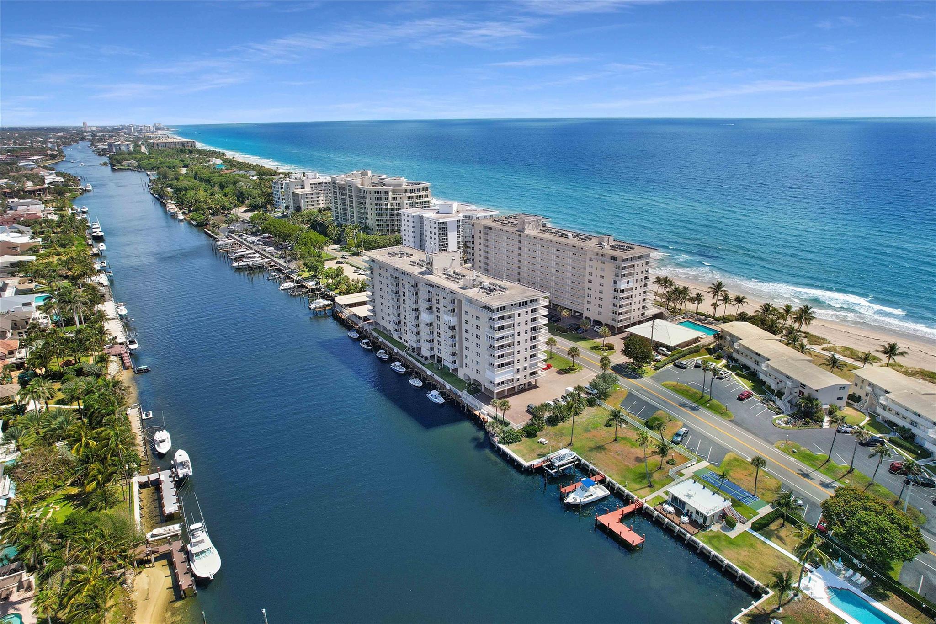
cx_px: 468
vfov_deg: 57.2
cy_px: 312
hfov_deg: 78.6
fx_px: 572
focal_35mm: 22
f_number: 2.8
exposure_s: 1/500
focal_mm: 8.38
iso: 100
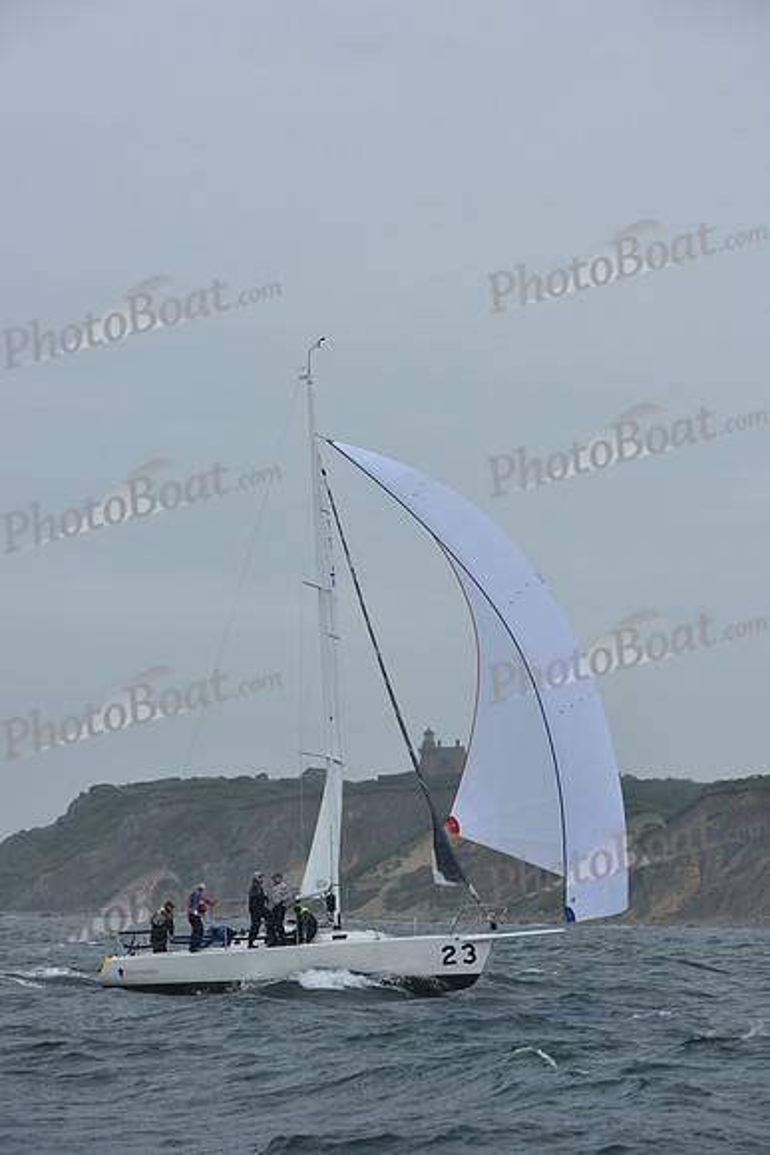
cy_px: 578
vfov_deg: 22.1
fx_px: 2950
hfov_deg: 14.9
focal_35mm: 92
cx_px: 385
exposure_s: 1/1000
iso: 320
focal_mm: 92
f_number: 6.3
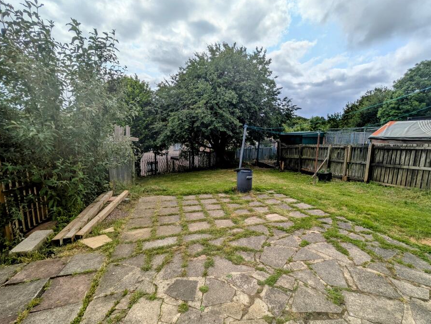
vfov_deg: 78.2
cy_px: 165
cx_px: 224
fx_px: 199
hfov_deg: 94.4
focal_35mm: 16
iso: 51
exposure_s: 1/3106
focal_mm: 1.83
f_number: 2.2
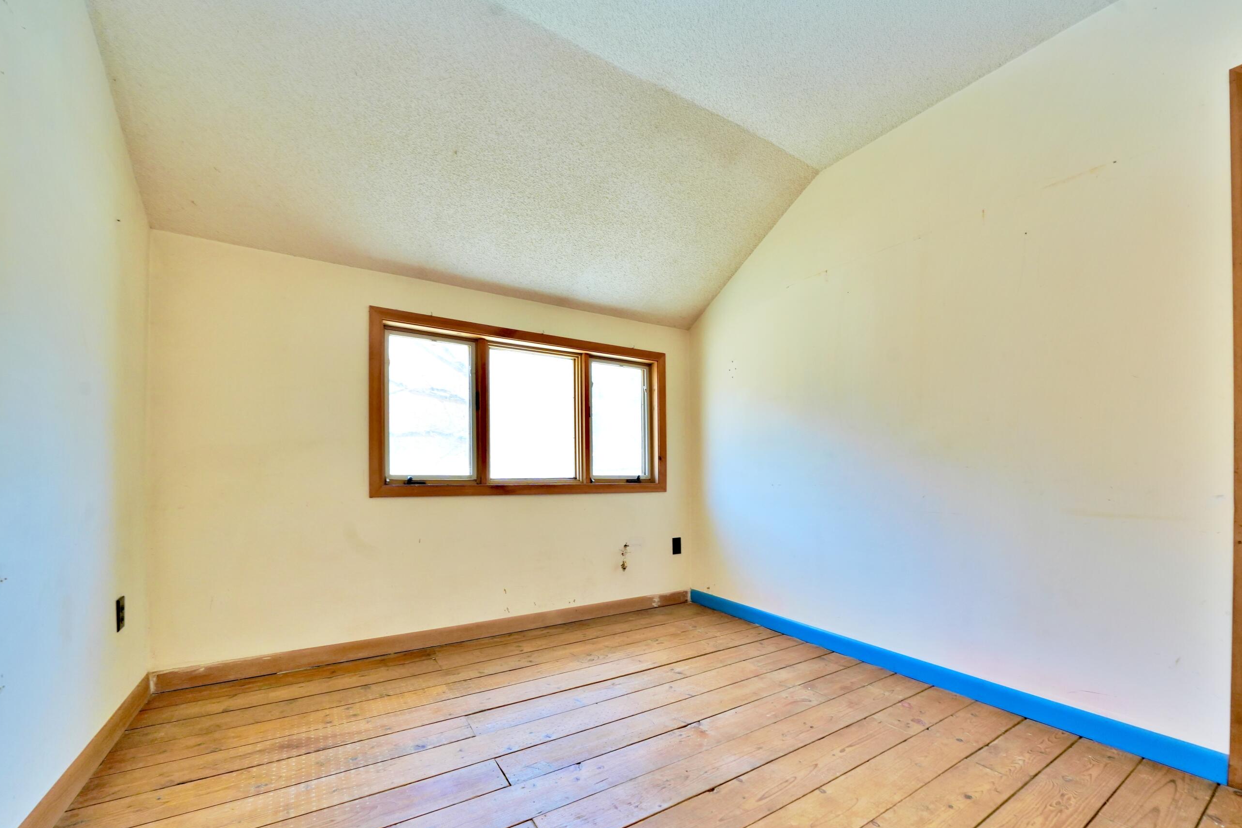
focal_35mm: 14
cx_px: 702
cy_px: 473
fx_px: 483
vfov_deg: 80.7
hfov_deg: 103.7
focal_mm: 12
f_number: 8
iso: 1000
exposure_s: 1/30
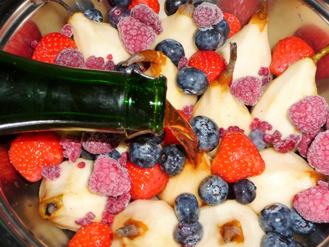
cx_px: 164
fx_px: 428
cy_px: 124
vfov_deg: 32.2
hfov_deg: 42.1
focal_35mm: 45
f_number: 4.1
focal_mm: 7.6
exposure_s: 1/30
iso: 100
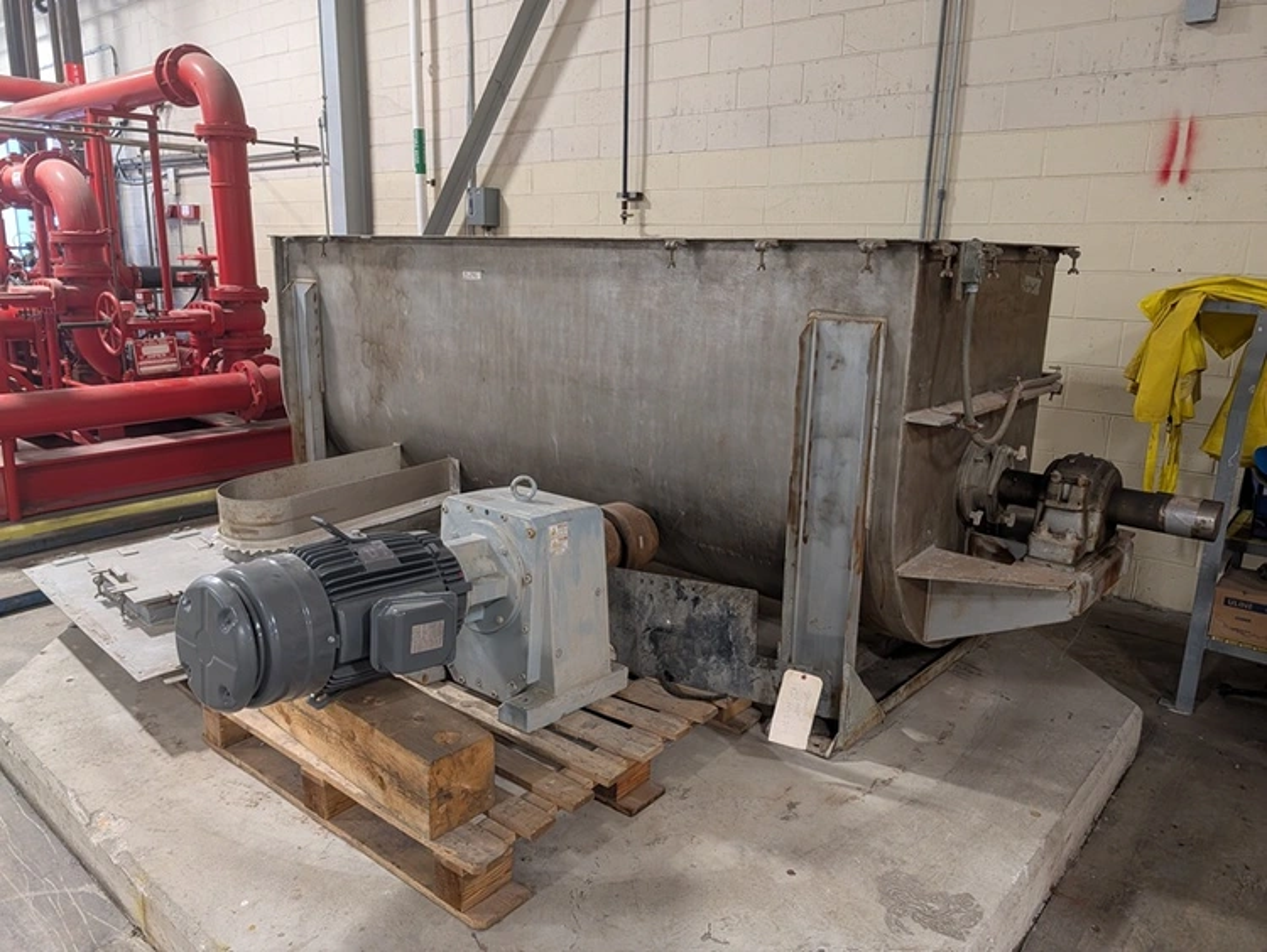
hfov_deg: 71.5
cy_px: 476
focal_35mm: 24
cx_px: 634
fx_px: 879
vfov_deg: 56.9
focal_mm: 6.9
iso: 568
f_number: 1.68
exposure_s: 1/60
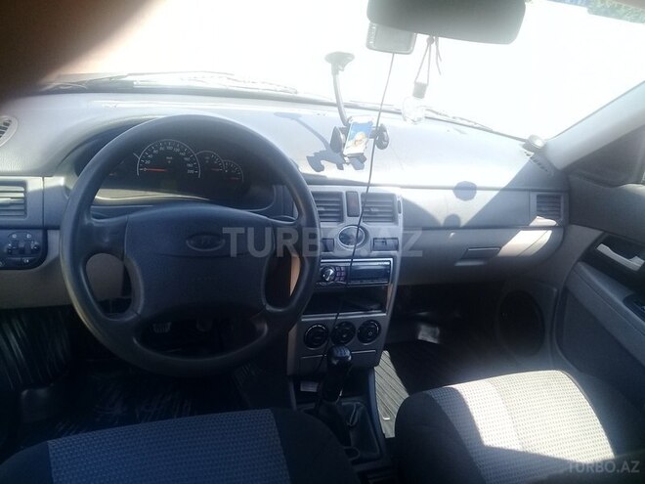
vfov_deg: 45.4
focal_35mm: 31
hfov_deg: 58.4
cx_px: 322
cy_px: 242
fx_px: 578
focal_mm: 3.3
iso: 50
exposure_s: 1/131
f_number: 2.2
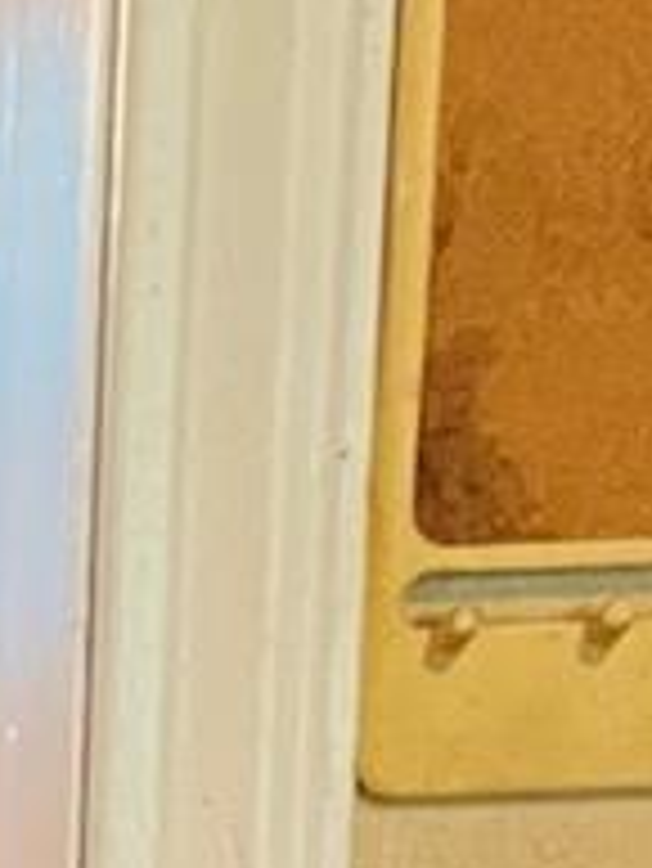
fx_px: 5193
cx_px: -1848
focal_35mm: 207
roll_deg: +1.2
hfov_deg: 6.1
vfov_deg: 9.0
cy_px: 1758
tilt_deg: -10.9
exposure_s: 1/60
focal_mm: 5.1
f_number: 1.6
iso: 400
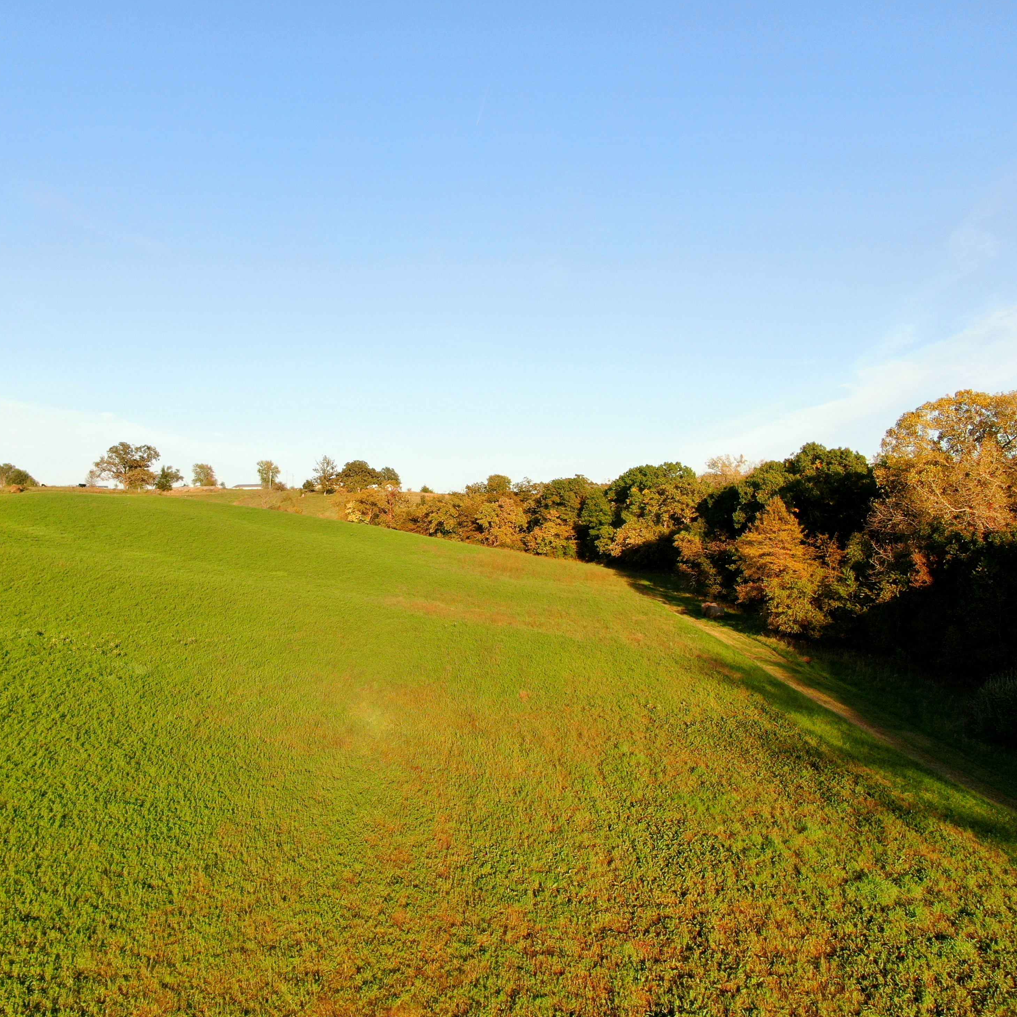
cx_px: 412
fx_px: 964
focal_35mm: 29
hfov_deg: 55.3
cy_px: 508
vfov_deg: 55.6
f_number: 2.8
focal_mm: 4.39
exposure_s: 1/667
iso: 100
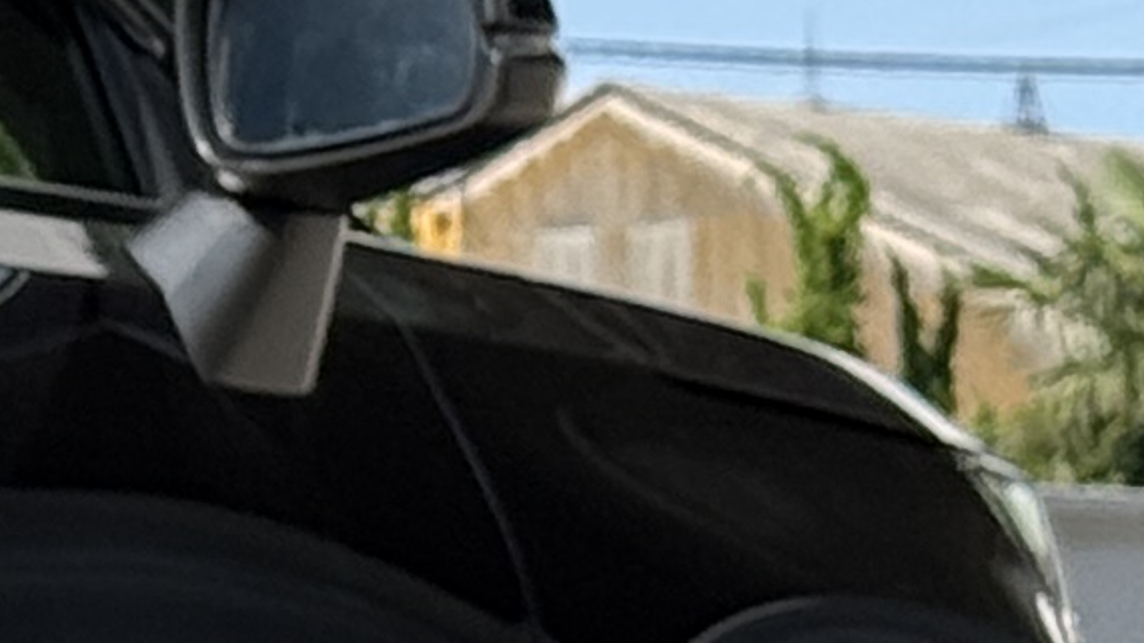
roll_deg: +0.9
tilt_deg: +1.8
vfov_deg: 3.3
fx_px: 11192
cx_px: -2290
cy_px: 647
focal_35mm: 369
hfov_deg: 5.5
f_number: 1.78
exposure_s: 1/2415
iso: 64
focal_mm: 6.76
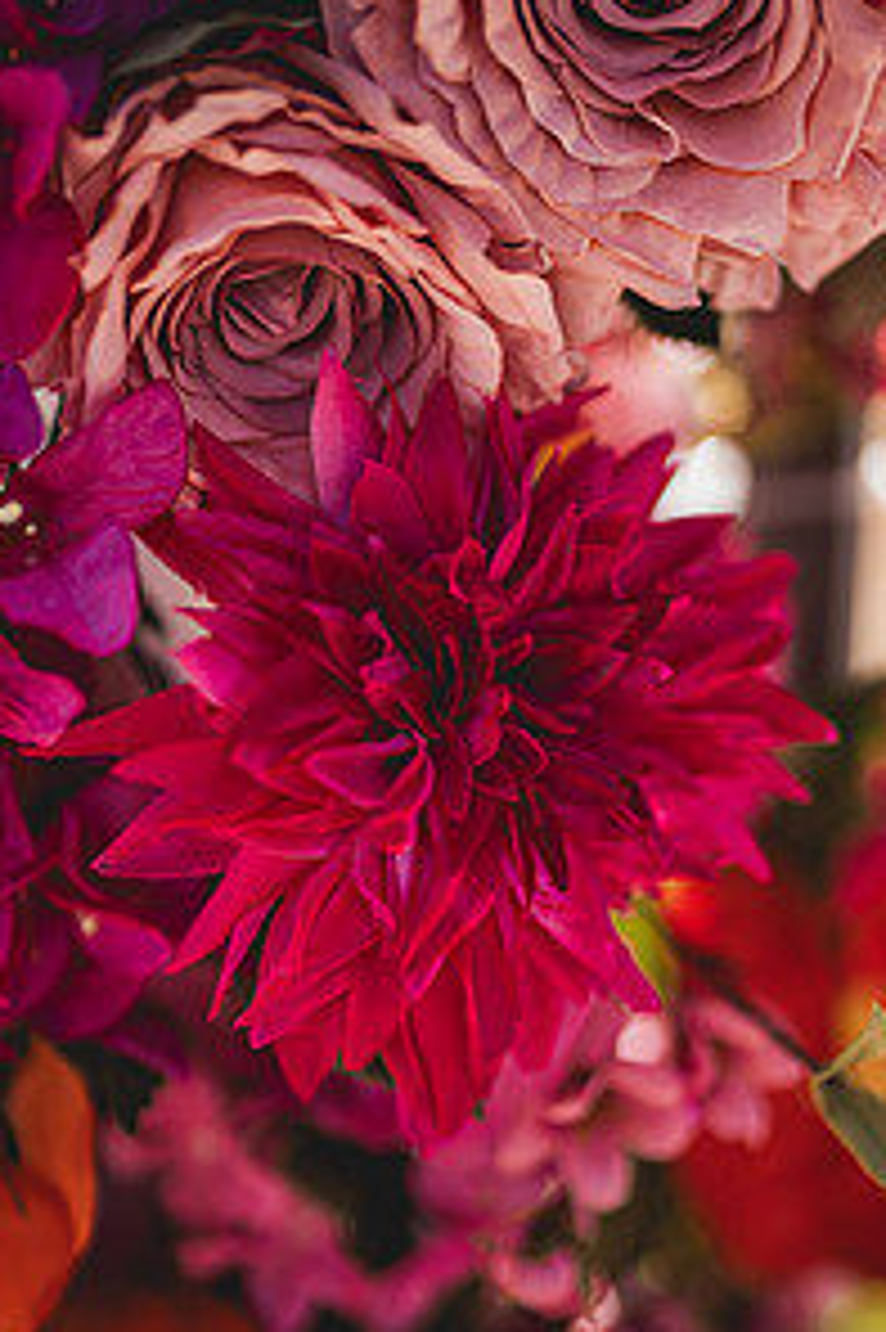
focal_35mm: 76
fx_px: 2809
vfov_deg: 26.6
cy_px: 774
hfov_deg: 17.9
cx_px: 490
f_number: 1.2
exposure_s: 1/1600
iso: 50
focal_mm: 50
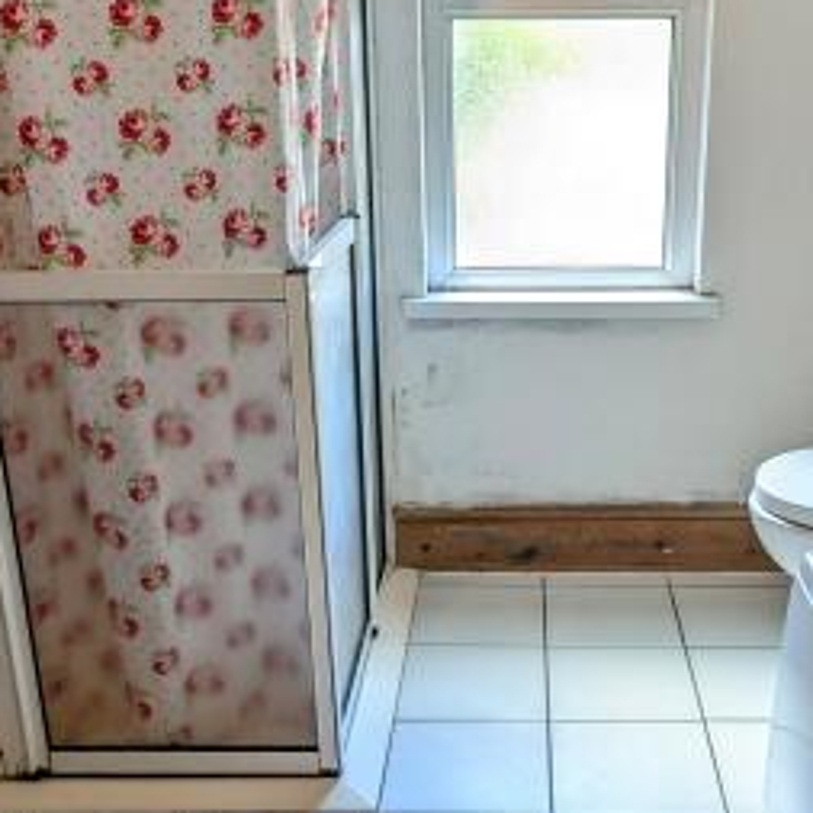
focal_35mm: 43
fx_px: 1143
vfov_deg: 39.1
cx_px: 505
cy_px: 455
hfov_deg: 38.9
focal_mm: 2.23
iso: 112
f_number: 1.95
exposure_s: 1/31.4
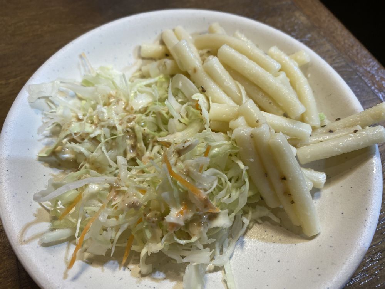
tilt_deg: -58.9
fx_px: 289
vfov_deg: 53.1
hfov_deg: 67.3
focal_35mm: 26
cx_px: 192
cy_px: 144
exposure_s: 1/120
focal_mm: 4.25
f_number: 1.8
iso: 80
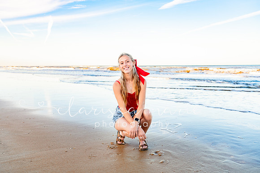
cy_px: 79
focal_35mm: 34
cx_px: 125
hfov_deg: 55.3
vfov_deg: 38.5
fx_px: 248
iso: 64
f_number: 2.8
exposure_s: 1/250
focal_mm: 31
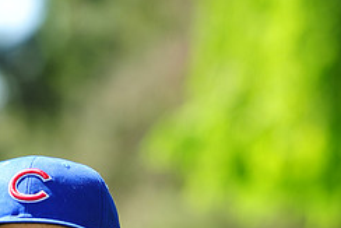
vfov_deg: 2.9
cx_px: 77
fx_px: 4502
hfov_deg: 4.3
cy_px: 379
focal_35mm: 475
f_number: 5.6
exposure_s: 1/320
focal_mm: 200
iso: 200
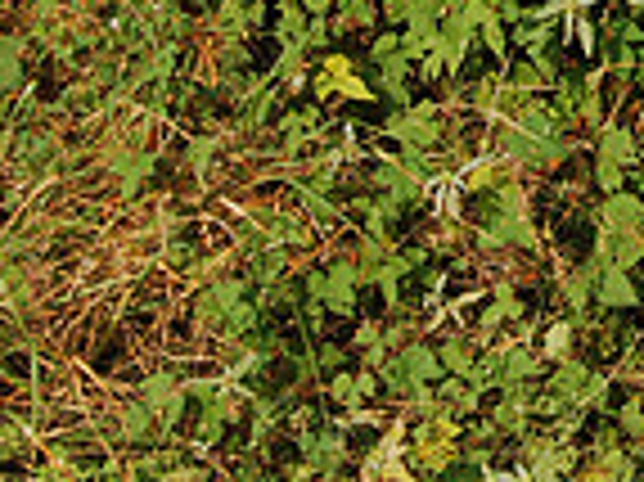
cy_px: -315
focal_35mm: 222
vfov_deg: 6.6
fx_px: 4127
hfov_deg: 8.8
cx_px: 820
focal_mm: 38
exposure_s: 1/640
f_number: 13
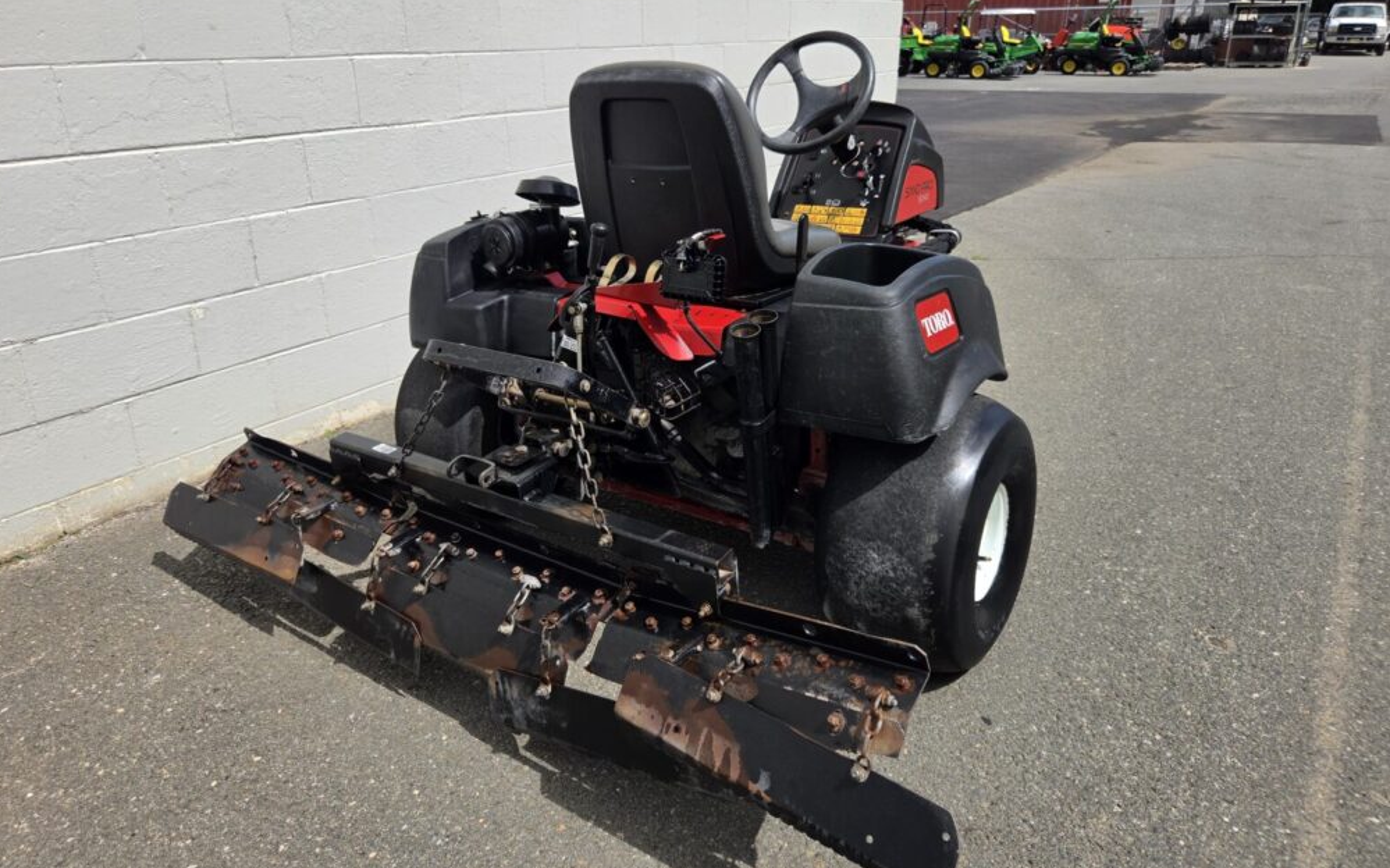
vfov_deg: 49.1
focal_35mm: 25
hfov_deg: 72.5
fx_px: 947
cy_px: 366
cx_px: 680
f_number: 1.8
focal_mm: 5.4
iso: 80
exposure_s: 1/5397
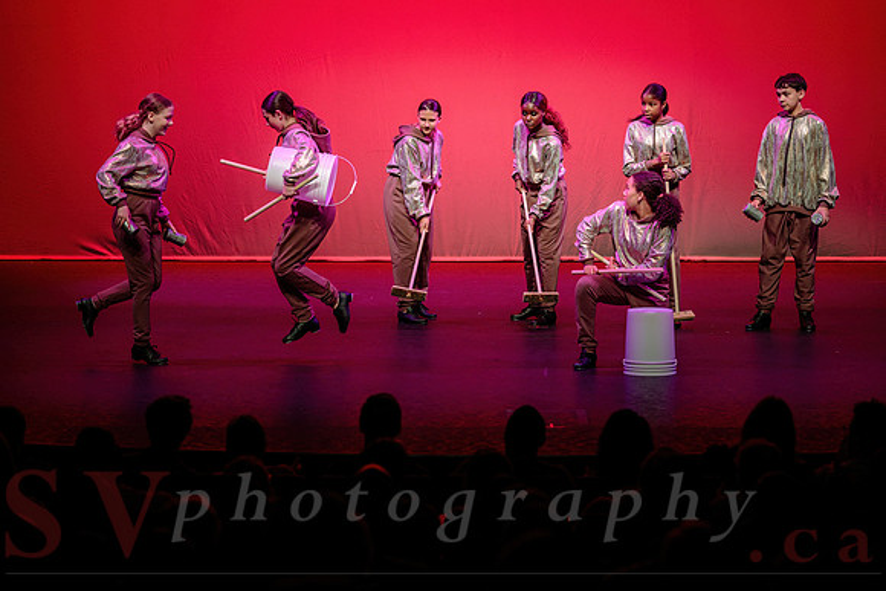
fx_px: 2708
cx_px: 443
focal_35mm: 110
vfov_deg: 12.5
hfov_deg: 18.6
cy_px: 296
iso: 1600
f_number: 2.8
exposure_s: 1/500
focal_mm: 110
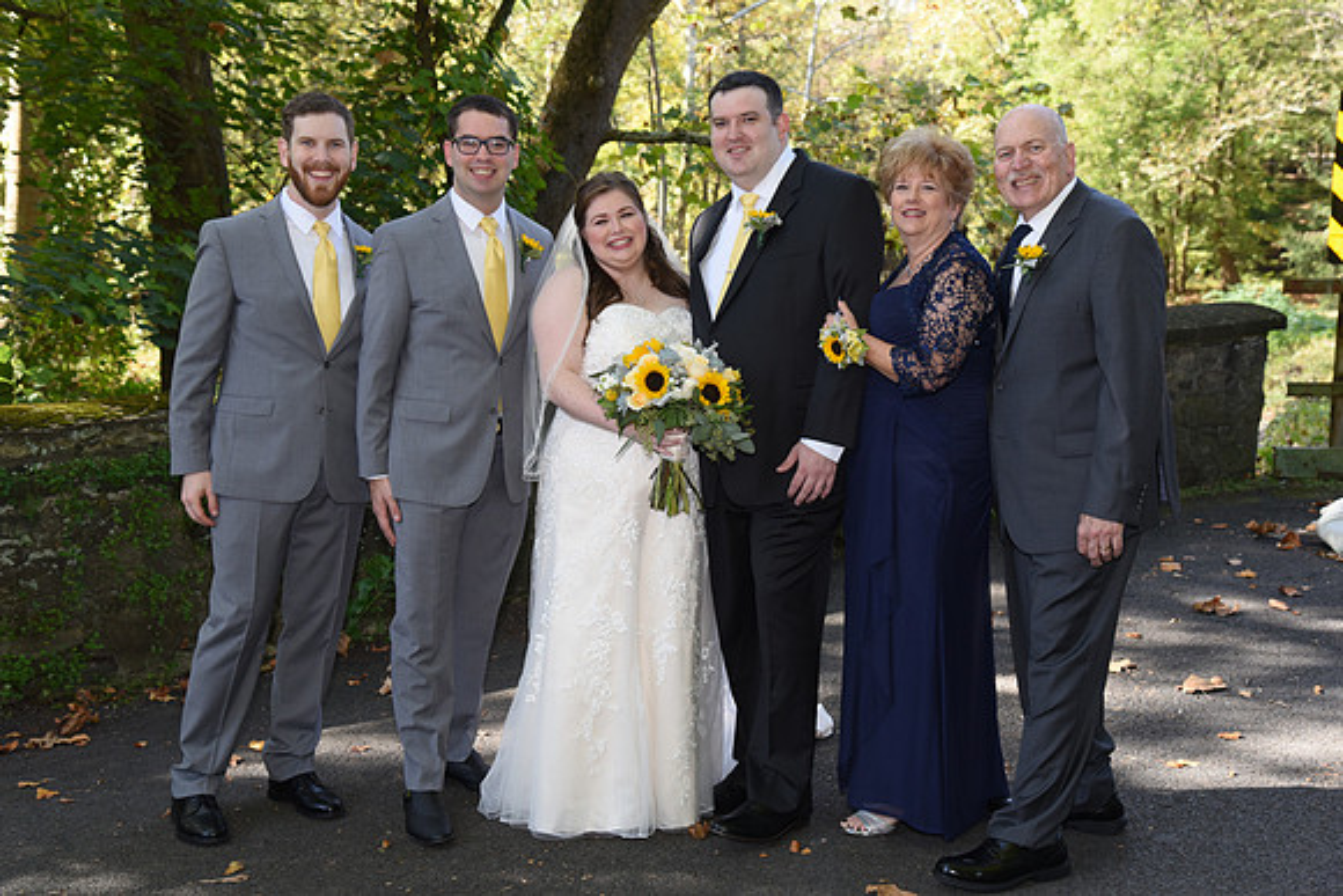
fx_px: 1866
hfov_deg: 39.6
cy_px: 448
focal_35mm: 50
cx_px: 672
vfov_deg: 27.0
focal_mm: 50
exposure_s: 1/200
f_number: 5.6
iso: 640
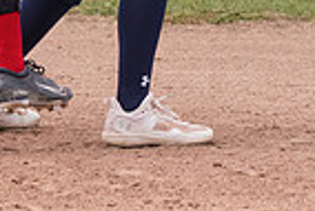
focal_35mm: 1191
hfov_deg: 1.7
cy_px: -122
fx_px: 10432
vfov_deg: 1.2
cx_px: 153
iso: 640
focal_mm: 195
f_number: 5.6
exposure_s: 1/1600
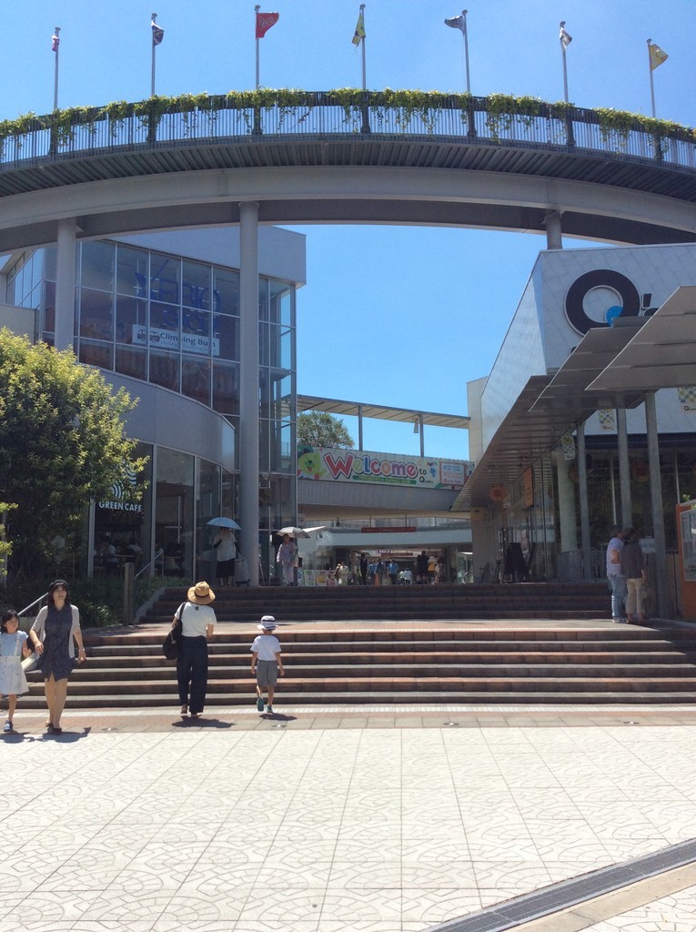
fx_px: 860
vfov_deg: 56.9
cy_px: 466
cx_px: 348
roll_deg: +1.5
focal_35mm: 32
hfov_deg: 44.1
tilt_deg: +6.5
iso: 32
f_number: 2.4
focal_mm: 3.3
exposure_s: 1/1506
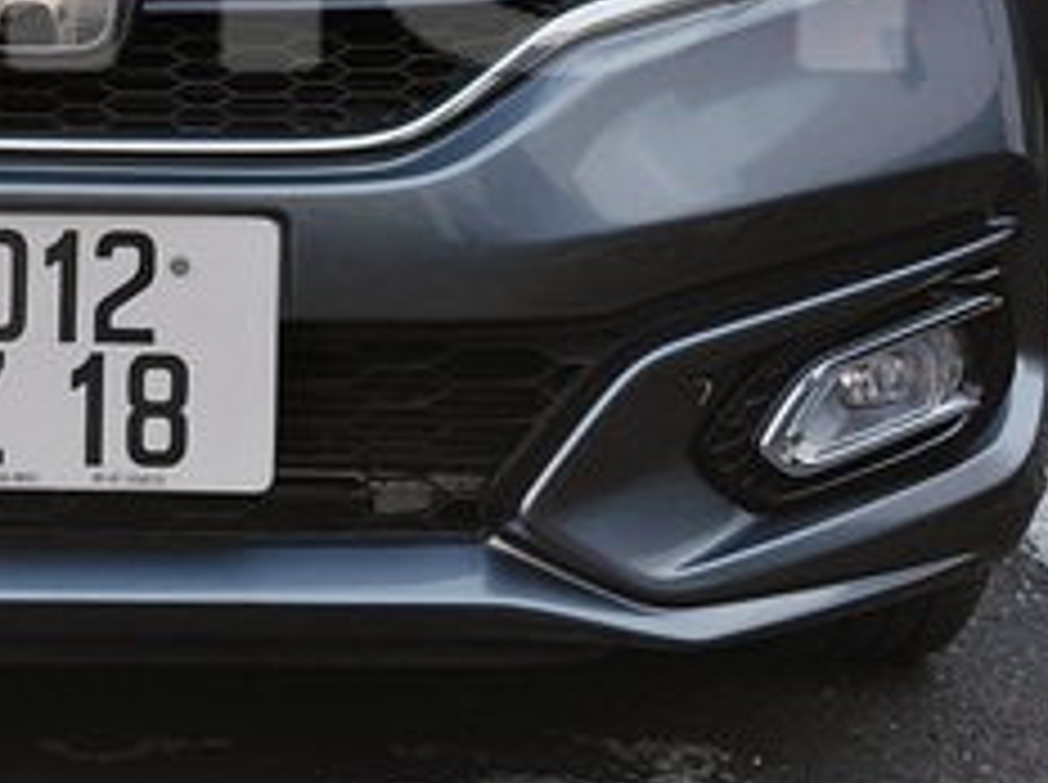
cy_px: -81
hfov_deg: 22.3
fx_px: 2600
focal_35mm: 86
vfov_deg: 16.6
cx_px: 135
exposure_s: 1/100
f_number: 1.8
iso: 64
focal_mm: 4.69
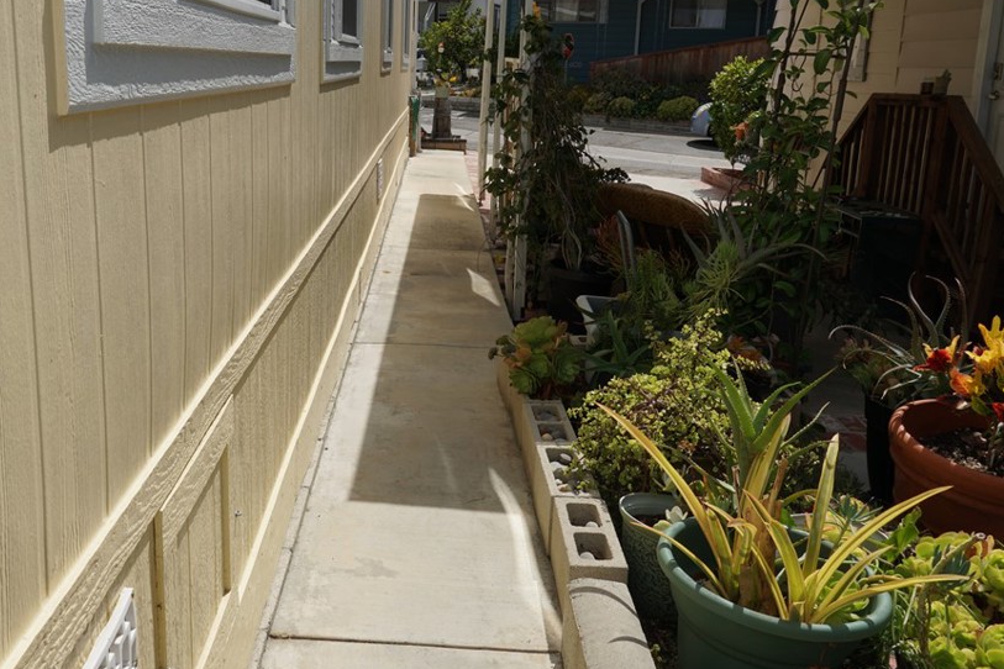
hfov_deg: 55.3
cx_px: 393
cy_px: 286
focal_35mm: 34
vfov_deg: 38.8
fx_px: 948
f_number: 14
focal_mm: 18
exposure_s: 1/160
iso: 100
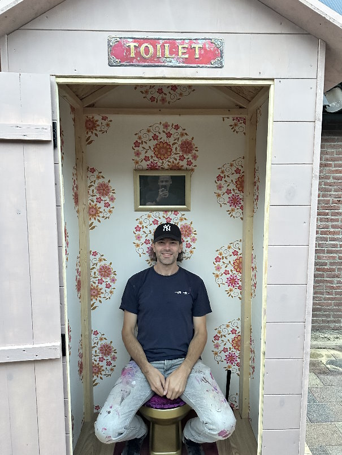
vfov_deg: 71.6
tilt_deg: -7.8
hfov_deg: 56.8
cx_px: 171
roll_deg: -0.2
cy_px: 228
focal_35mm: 24
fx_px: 316
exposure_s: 1/55
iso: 1000
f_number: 1.78
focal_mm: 6.86
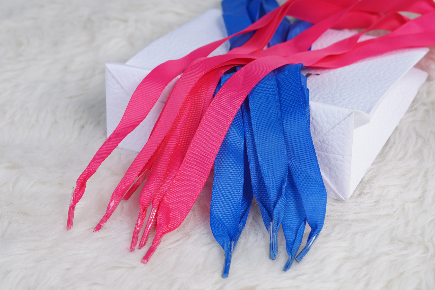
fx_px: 1269
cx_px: 218
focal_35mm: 105
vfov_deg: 13.0
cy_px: 145
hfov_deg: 19.5
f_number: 8
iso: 160
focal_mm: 70
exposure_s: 1/160
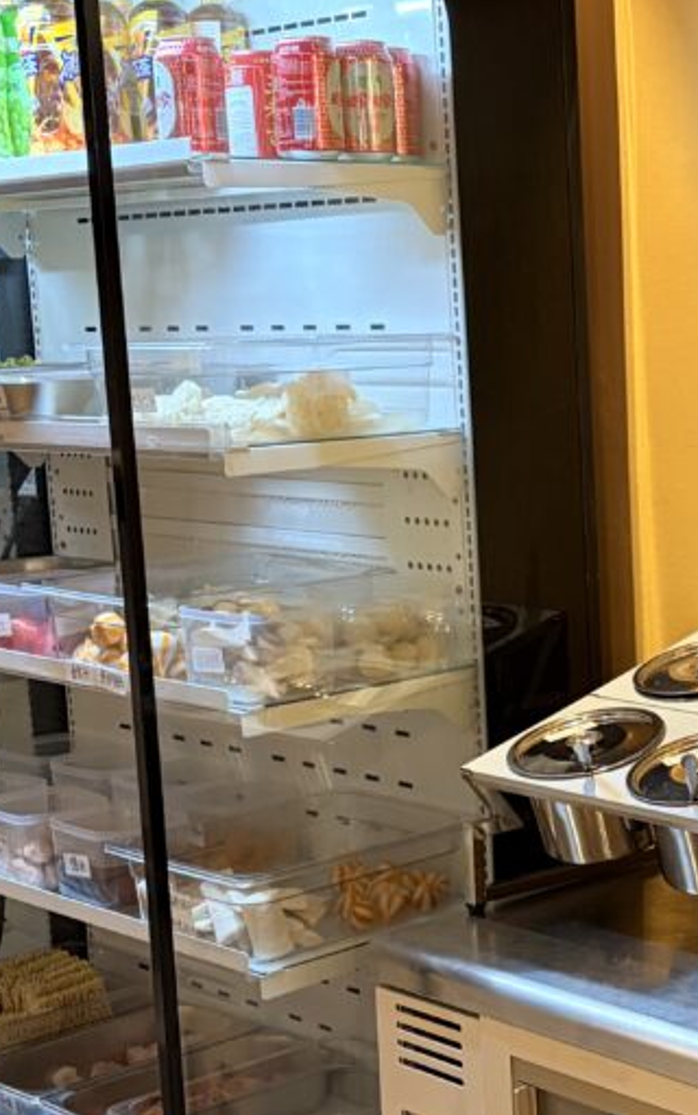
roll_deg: +1.6
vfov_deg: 29.7
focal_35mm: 69
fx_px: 2097
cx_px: 705
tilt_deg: -10.1
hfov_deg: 18.4
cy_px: 692
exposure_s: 1/50
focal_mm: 5.96
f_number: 1.6
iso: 250
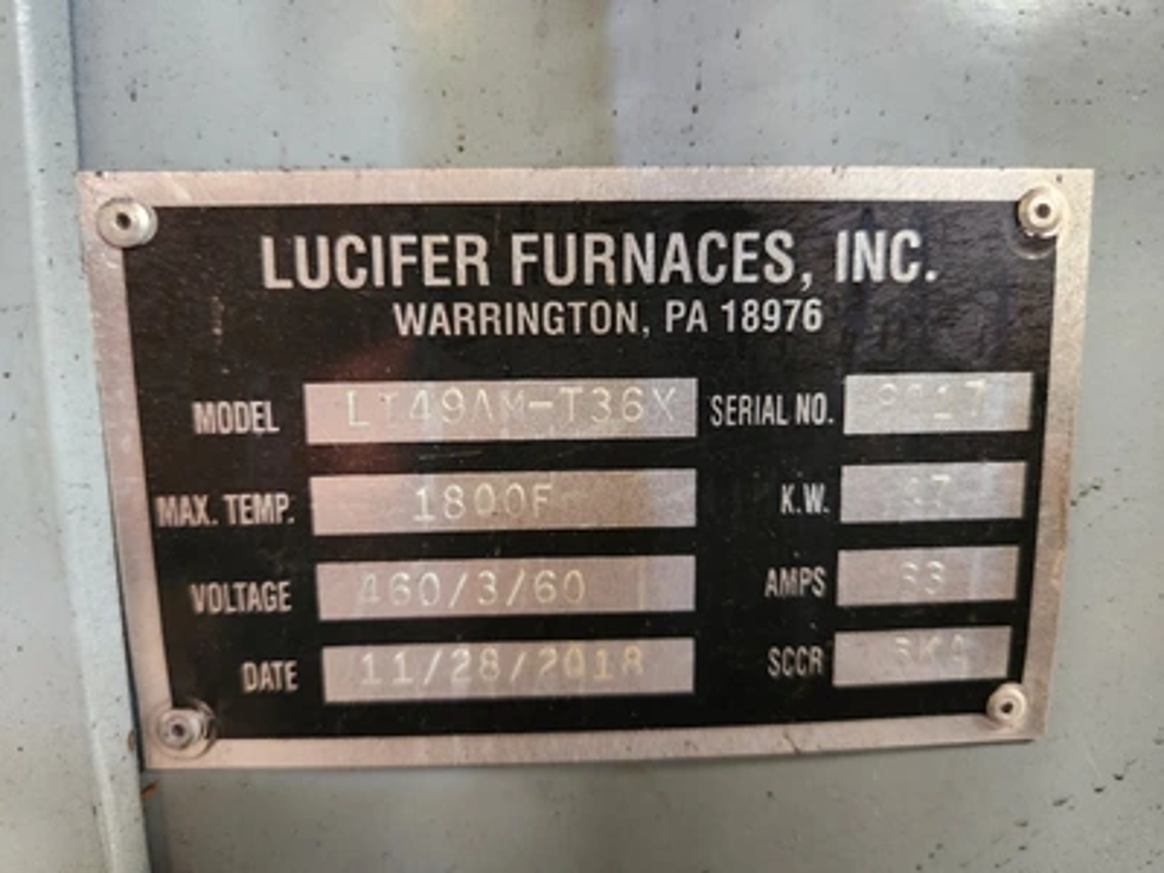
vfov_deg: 58.9
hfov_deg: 73.9
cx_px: 582
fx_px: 773
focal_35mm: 23
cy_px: 436
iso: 500
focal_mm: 5.4
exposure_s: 1/30
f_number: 1.8
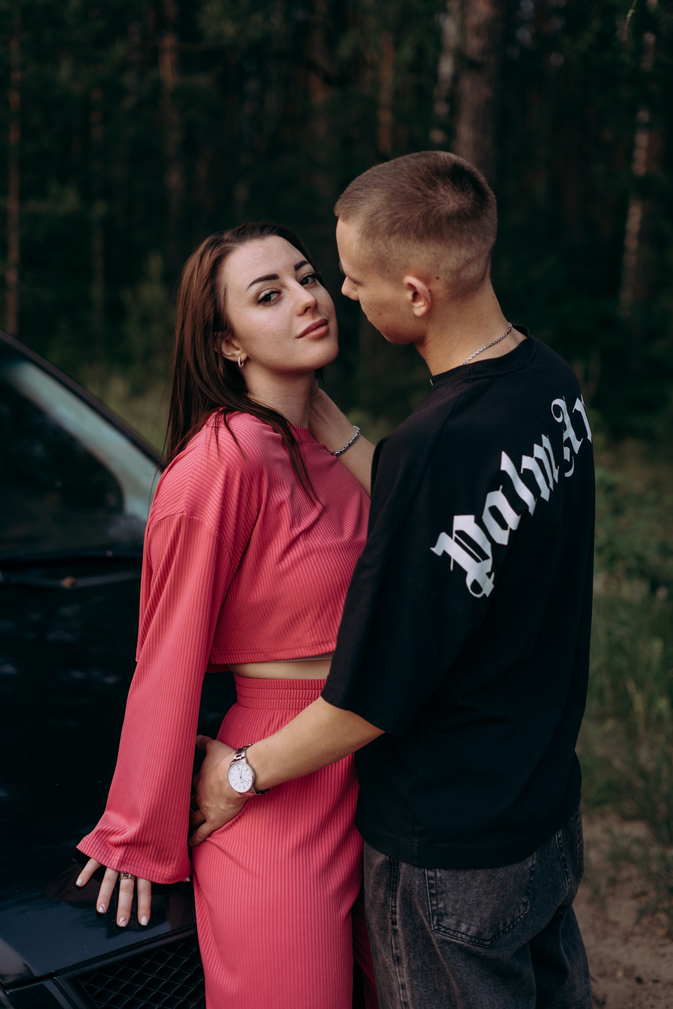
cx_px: 336
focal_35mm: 50
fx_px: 1402
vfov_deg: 39.6
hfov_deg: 27.0
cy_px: 504
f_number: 2.2
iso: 160
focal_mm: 50
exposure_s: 1/250
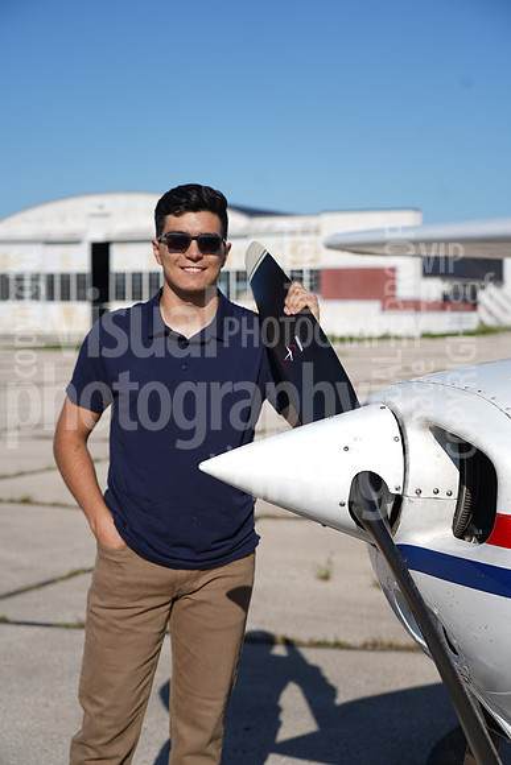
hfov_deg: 22.6
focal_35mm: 60
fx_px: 1277
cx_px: 256
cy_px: 382
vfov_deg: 33.4
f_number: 4.5
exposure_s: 1/800
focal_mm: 60
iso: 64
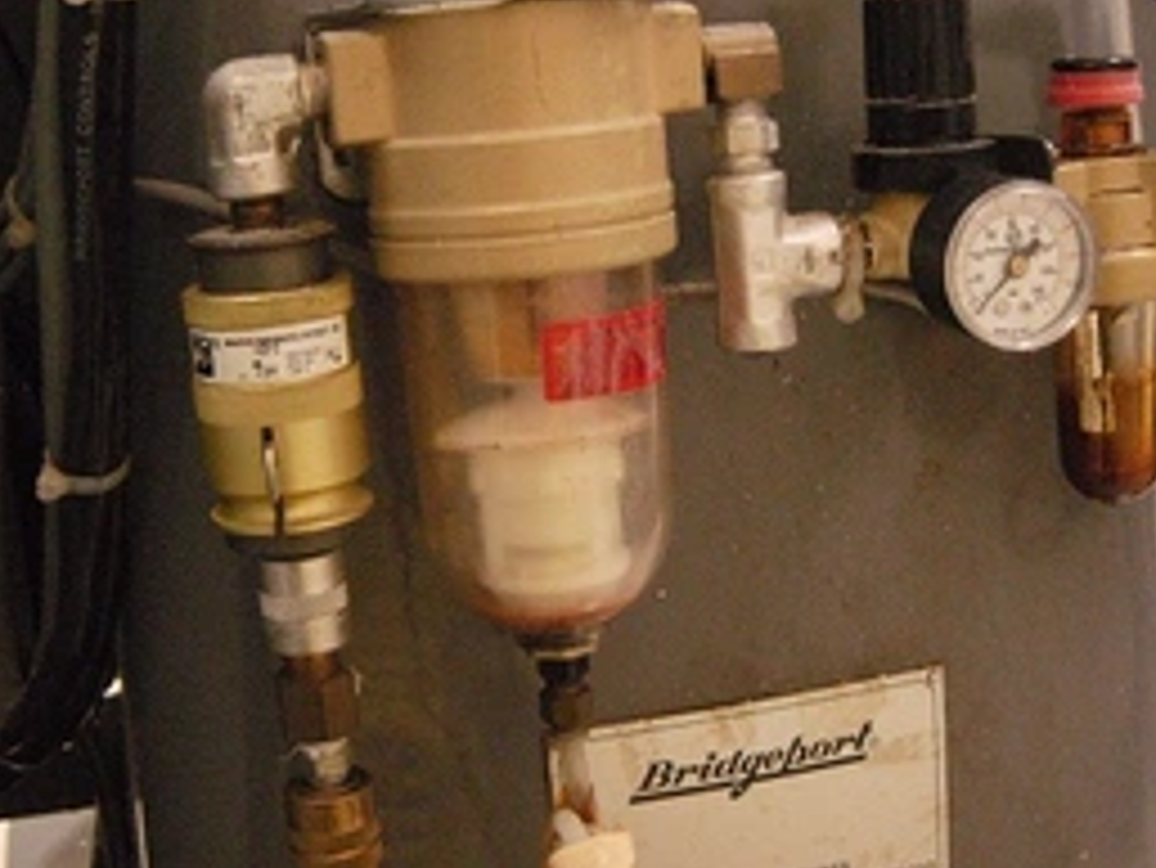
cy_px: 526
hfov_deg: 34.3
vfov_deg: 26.1
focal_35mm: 56
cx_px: 657
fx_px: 1871
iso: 400
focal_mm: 7.5
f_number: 2.7
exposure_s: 1/62.1
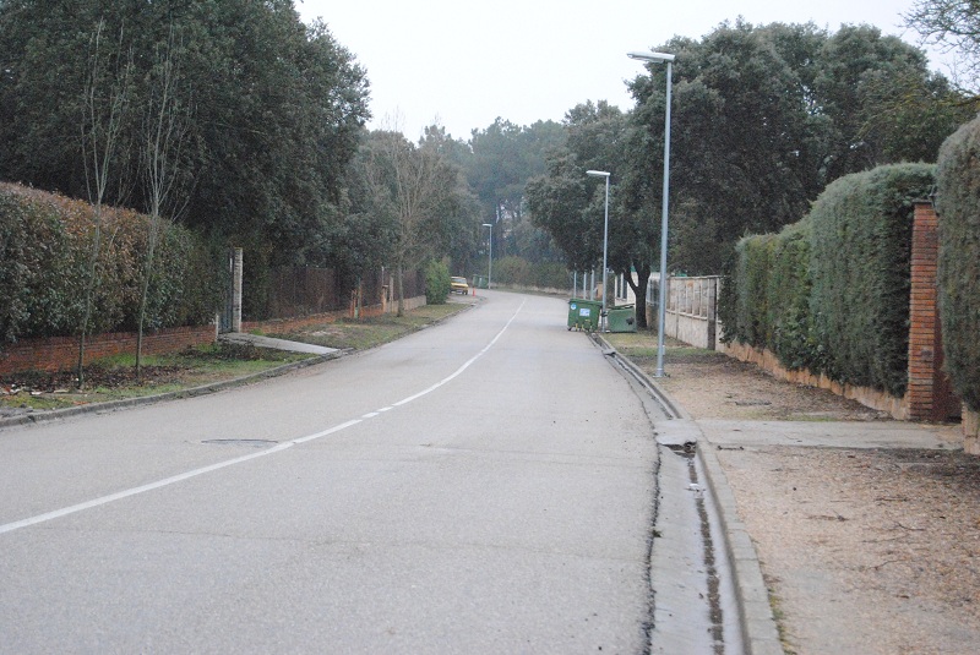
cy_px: 328
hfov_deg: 24.6
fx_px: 2248
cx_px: 490
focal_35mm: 82
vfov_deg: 16.6
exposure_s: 1/2000
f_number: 5.6
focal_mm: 55
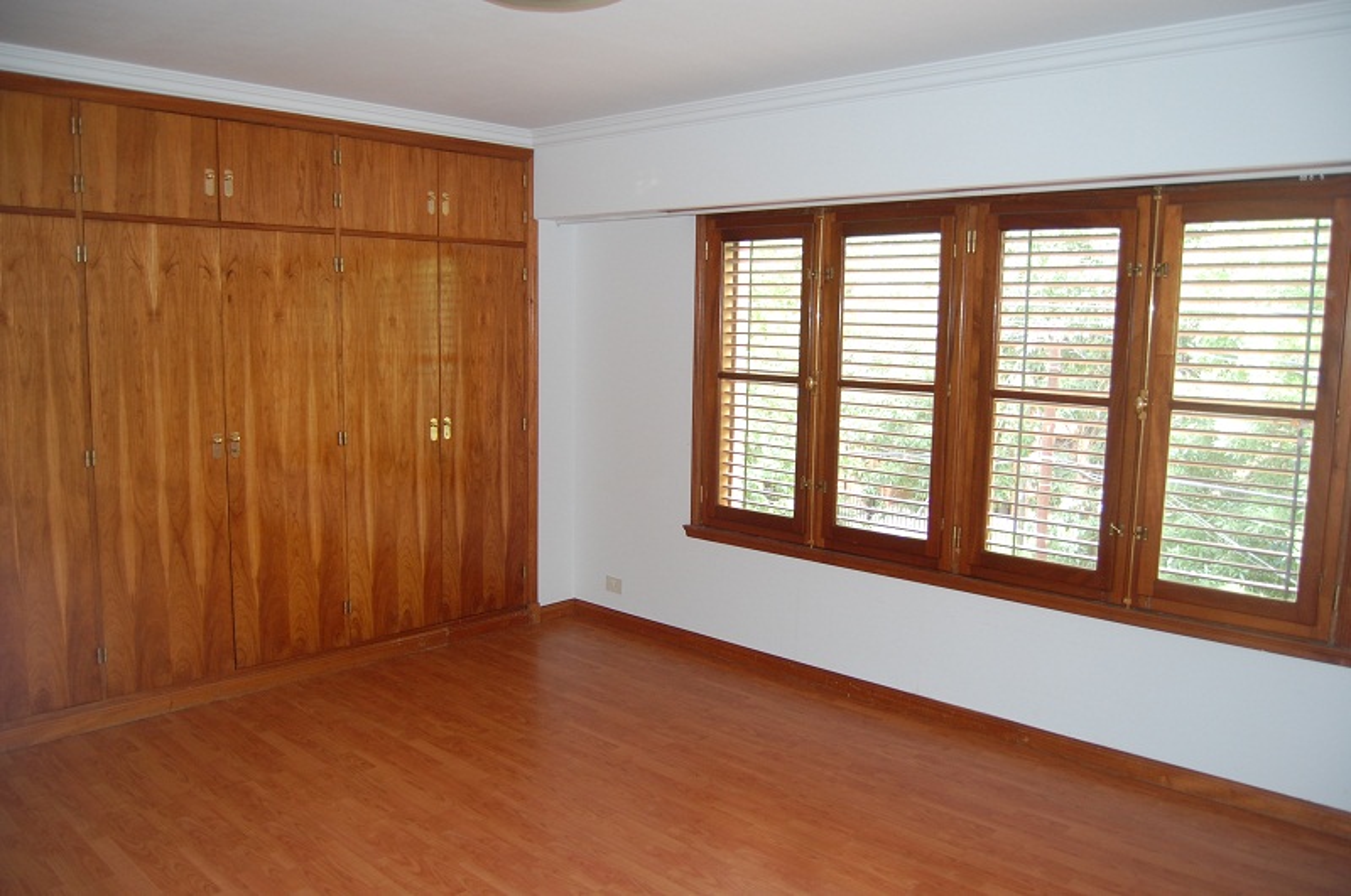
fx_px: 1012
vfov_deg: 47.8
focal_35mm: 27
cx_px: 676
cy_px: 448
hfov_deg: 67.5
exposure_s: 1/60
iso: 400
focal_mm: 18
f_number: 3.5
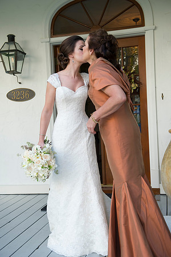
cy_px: 128
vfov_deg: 41.2
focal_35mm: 48
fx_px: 343
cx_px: 86
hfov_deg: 28.0
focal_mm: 48
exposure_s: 1/80
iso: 500
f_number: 5
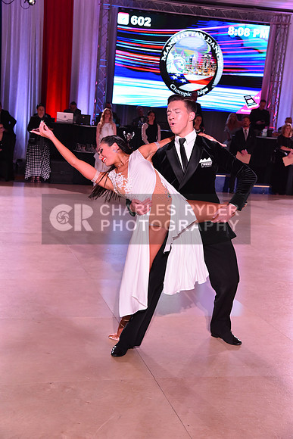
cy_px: 220
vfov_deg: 36.2
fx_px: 671
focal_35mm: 55
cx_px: 146
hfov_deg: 24.6
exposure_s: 1/320
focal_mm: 55
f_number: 6.3
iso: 2500
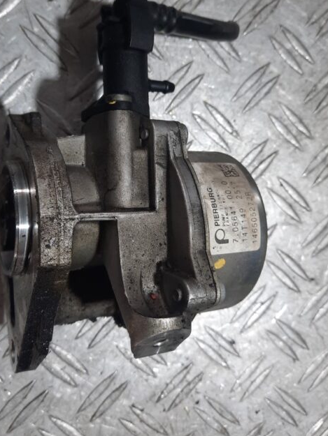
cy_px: 199
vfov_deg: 56.7
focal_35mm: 32
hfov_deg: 44.0
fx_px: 404
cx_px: 134
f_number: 2
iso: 125
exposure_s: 1/50
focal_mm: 4.6
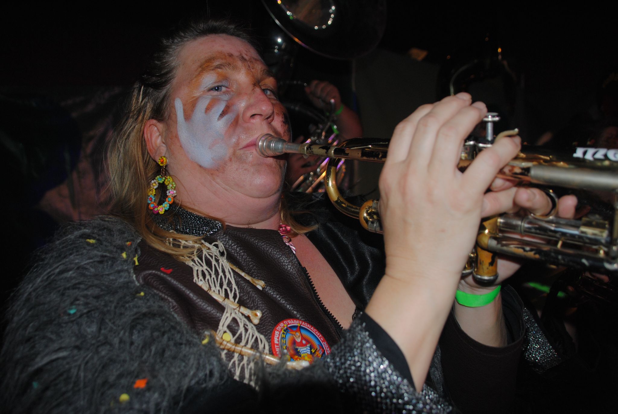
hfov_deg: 67.3
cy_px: 207
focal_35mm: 27
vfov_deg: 48.0
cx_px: 309
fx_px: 464
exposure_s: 1/60
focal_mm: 18
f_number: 3.5
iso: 200
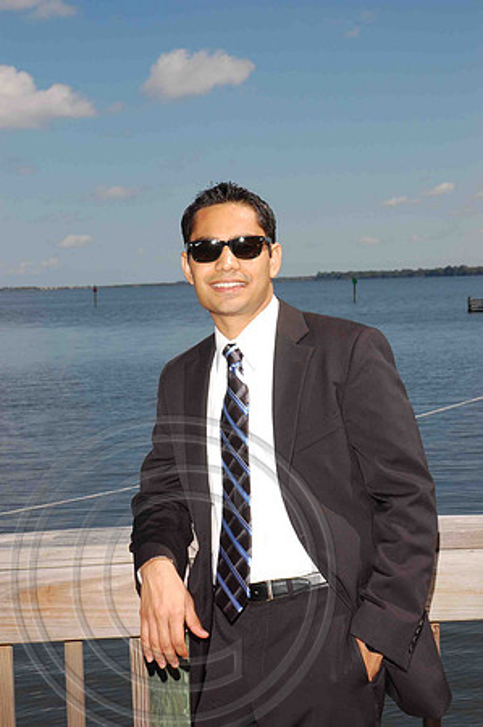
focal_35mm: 69
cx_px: 242
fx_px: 1392
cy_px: 364
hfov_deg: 19.7
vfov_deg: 29.3
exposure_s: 1/500
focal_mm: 46
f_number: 10
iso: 200
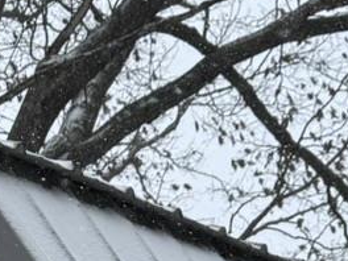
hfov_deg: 10.5
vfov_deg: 7.1
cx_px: -38
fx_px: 1870
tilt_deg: -3.4
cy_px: 782
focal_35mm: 186
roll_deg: +0.0
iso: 80
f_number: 1.78
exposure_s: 1/1285
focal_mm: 6.76
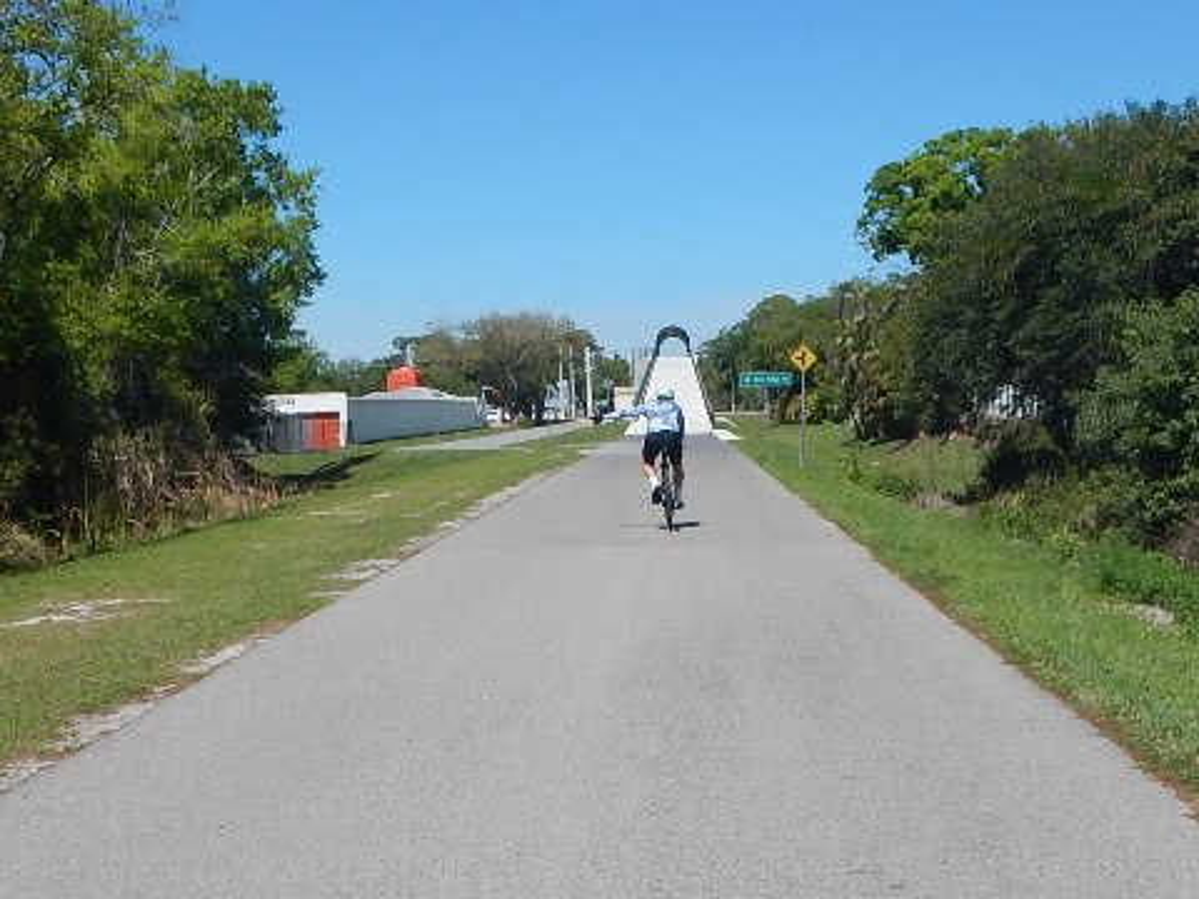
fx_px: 831
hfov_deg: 71.6
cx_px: 600
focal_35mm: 24
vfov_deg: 56.8
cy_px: 450
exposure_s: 1/1250
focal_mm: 4.3
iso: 125
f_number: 4.1
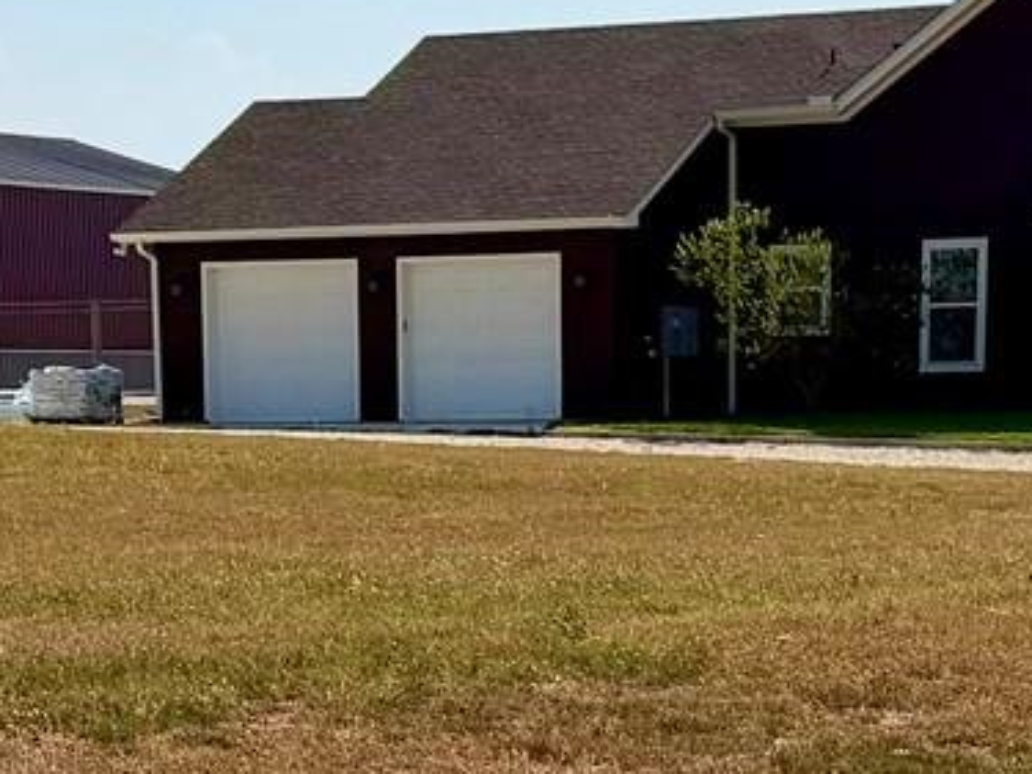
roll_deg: -0.1
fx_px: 3904
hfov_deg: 15.1
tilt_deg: -13.1
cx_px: 476
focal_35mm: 131
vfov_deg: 10.8
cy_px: 1284
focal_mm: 6.76
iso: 80
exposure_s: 1/8130
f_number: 1.78
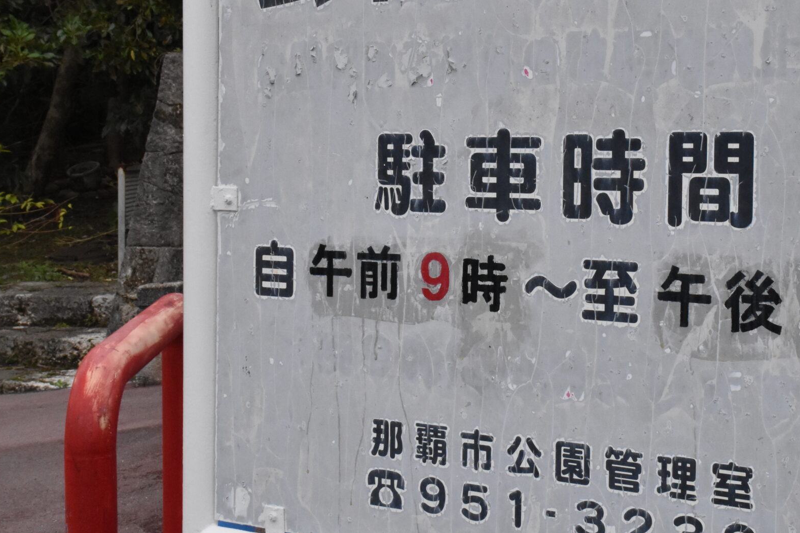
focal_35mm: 73
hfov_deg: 27.6
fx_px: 1622
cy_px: 219
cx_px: 504
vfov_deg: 18.7
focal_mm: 30
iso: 2500
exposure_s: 1/1000
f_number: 16
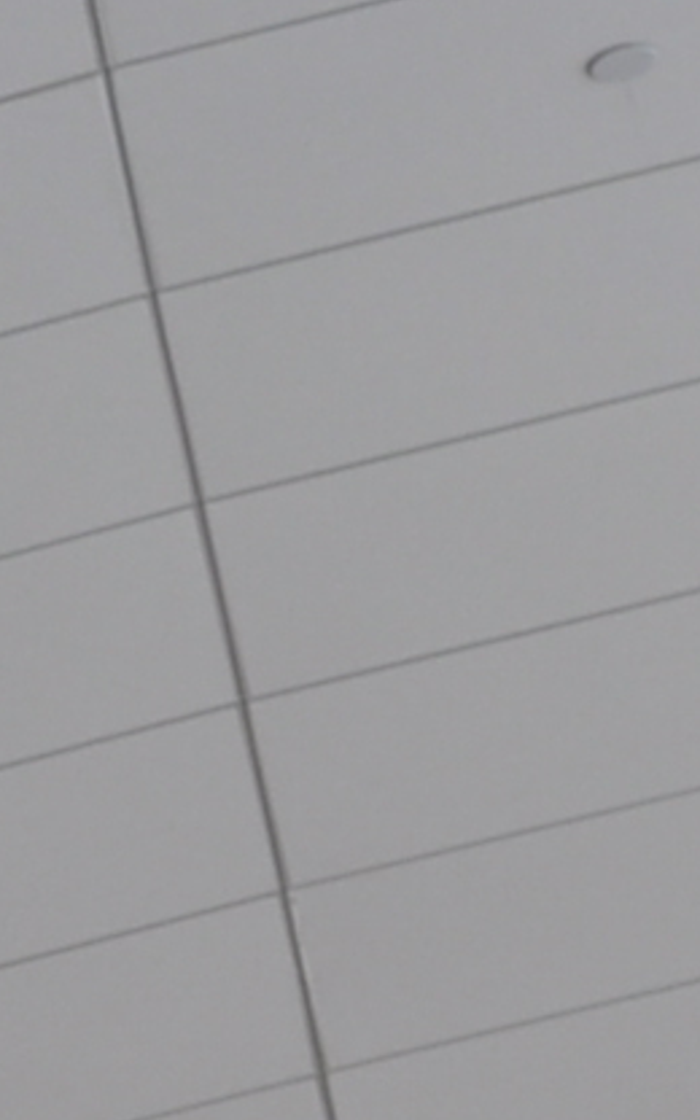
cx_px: -2256
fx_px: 16574
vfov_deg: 3.9
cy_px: 1699
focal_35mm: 543
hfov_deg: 2.4
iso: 200
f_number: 7.1
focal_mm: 46
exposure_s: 1/50
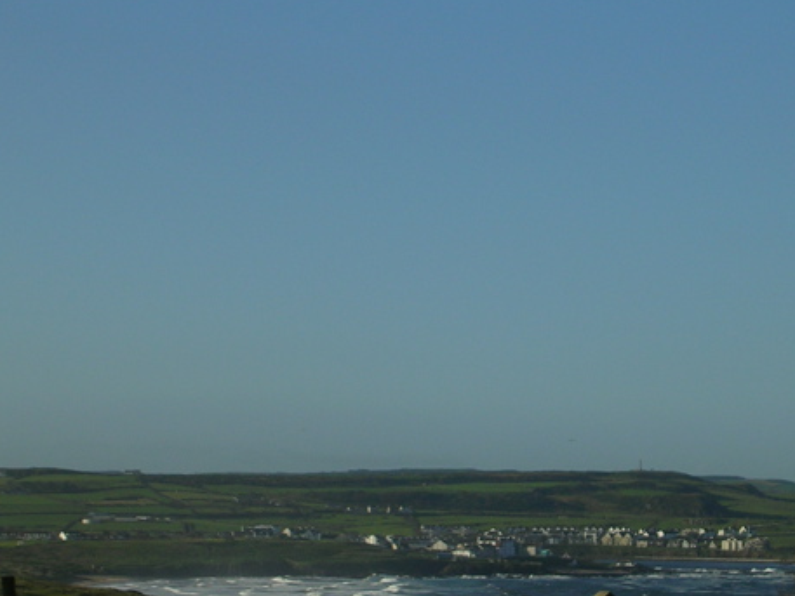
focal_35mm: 140
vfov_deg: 10.6
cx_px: 471
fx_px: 3216
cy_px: 379
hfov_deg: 14.1
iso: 50
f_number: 4.5
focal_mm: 15.2
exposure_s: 1/732
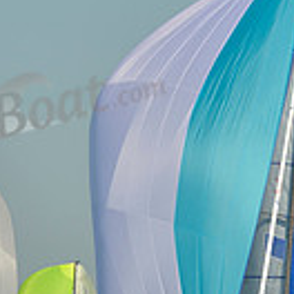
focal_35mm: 747
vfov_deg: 2.3
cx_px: 283
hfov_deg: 2.3
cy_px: 204
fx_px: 7178
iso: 200
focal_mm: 200
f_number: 8
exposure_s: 1/1000
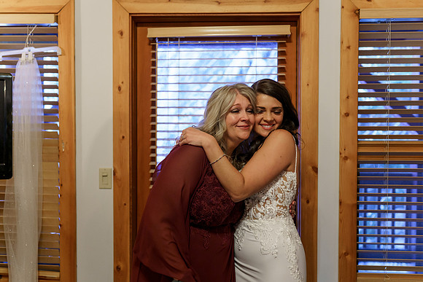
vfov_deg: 37.1
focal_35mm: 36
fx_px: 420
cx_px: 212
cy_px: 141
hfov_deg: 53.4
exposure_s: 1/320
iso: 2000
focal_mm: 35
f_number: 2
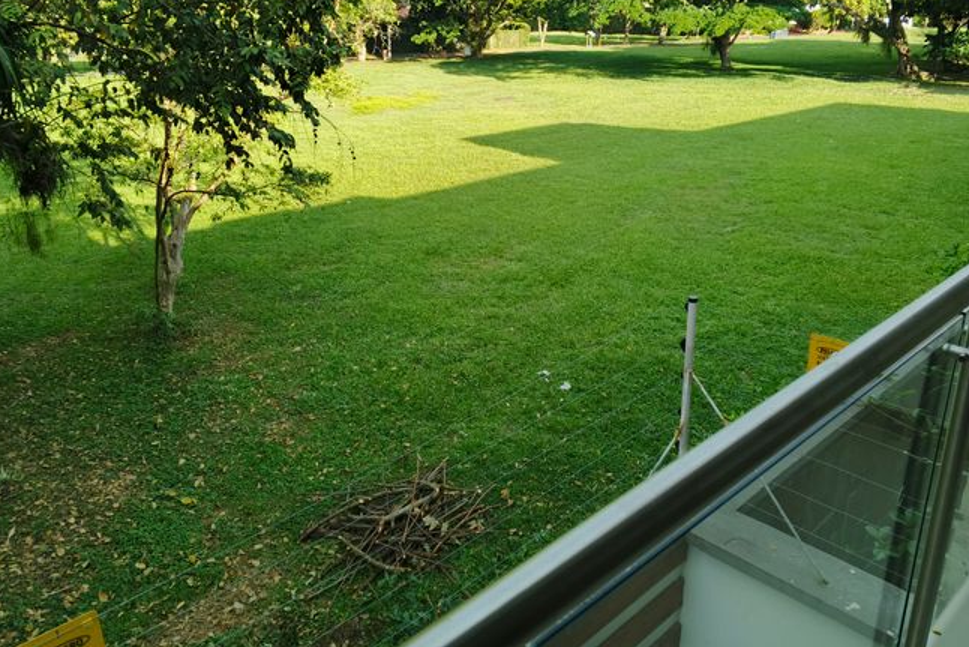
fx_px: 781
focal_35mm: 29
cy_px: 279
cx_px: 485
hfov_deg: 63.6
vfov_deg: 44.9
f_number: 1.6
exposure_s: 1/75.1
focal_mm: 4.09
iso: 50
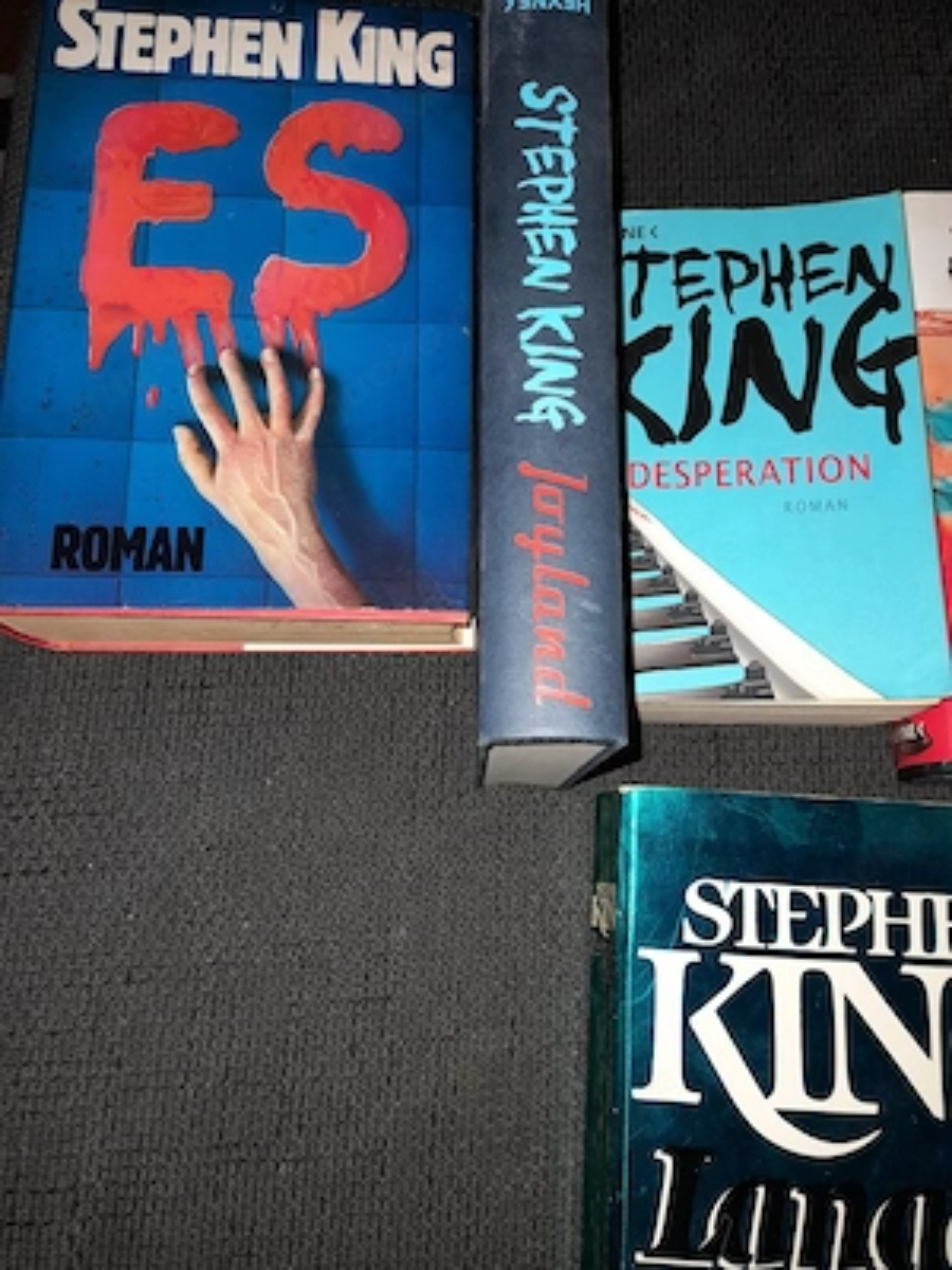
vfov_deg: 69.4
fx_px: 917
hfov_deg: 54.9
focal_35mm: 25
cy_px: 635
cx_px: 476
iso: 100
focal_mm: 4.6
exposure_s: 1/50
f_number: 2
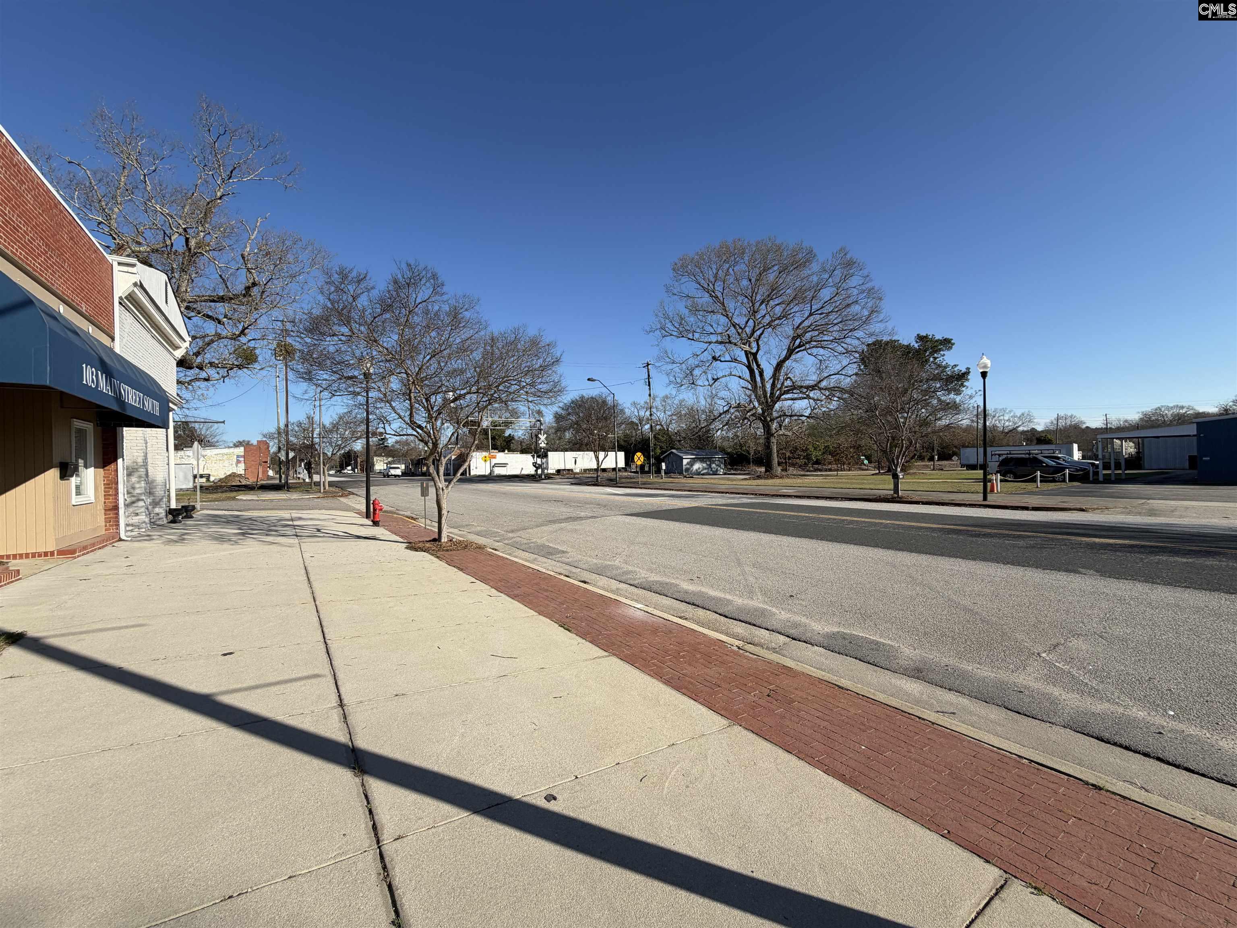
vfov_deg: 85.7
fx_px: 500
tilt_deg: -1.0
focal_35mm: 14
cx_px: 618
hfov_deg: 102.1
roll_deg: +2.9
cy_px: 464
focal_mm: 2.22
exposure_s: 1/901
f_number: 2.2
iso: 20
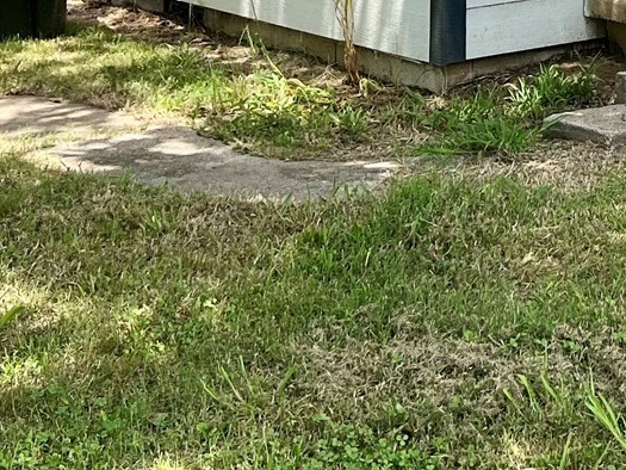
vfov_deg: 14.4
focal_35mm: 95
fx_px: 1718
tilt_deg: -1.6
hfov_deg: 19.2
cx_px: 795
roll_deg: +0.0
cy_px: -258
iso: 50
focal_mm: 5.7
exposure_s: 1/1934
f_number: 1.5
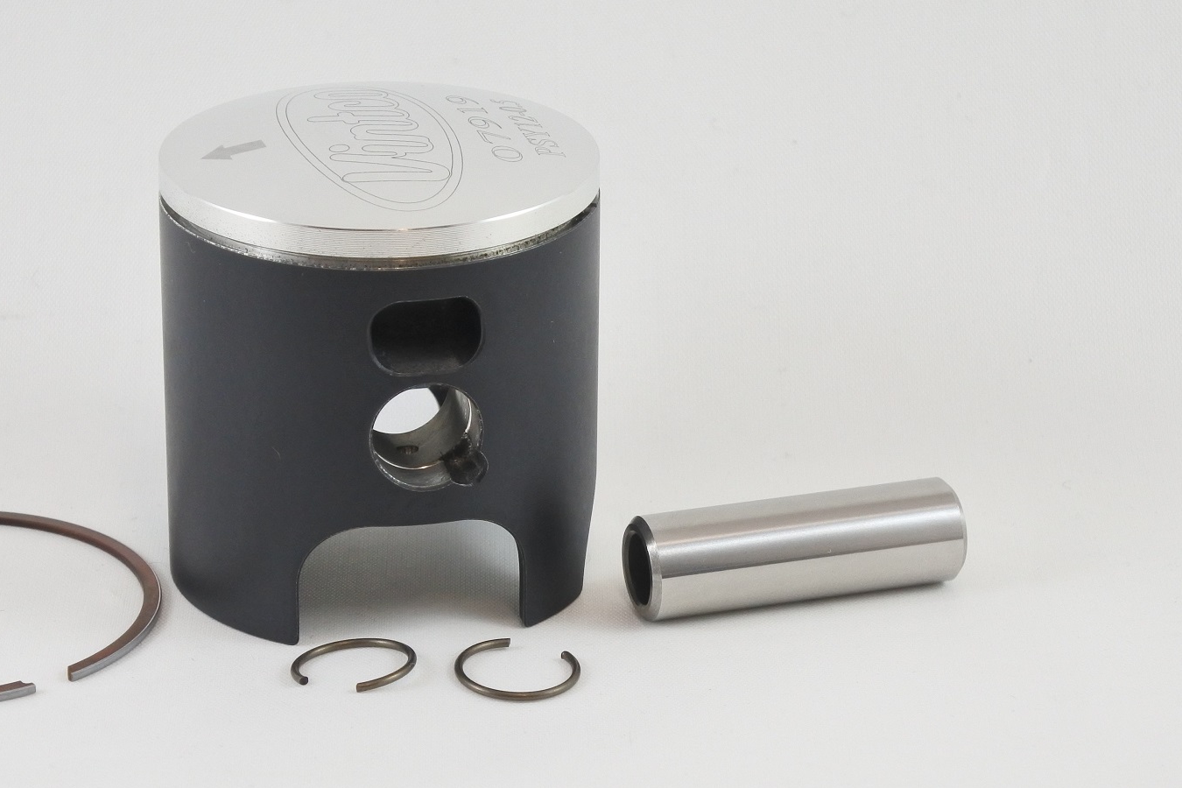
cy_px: 443
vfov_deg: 14.7
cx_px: 405
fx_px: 3053
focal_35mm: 93
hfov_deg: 21.8
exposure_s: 1/125
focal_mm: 24.8
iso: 560
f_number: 5.3
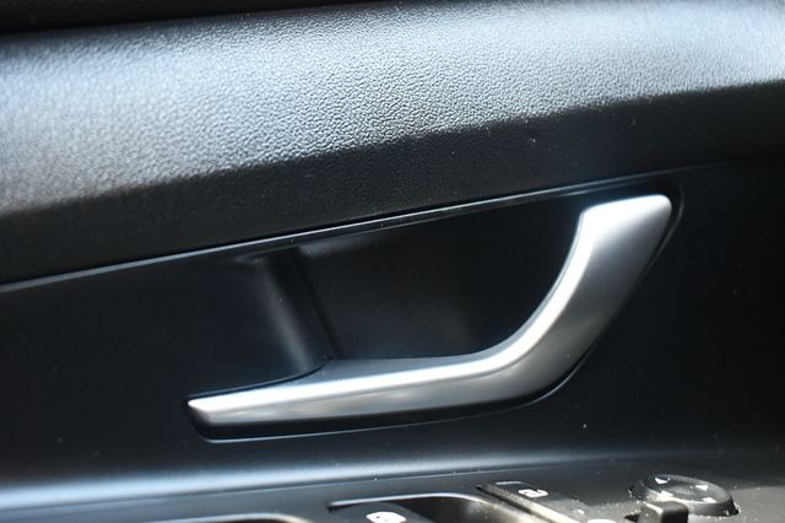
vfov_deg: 29.8
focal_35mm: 45
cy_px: 262
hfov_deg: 43.6
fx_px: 981
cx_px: 392
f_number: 4.2
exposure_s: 1/100
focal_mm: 30
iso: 3200
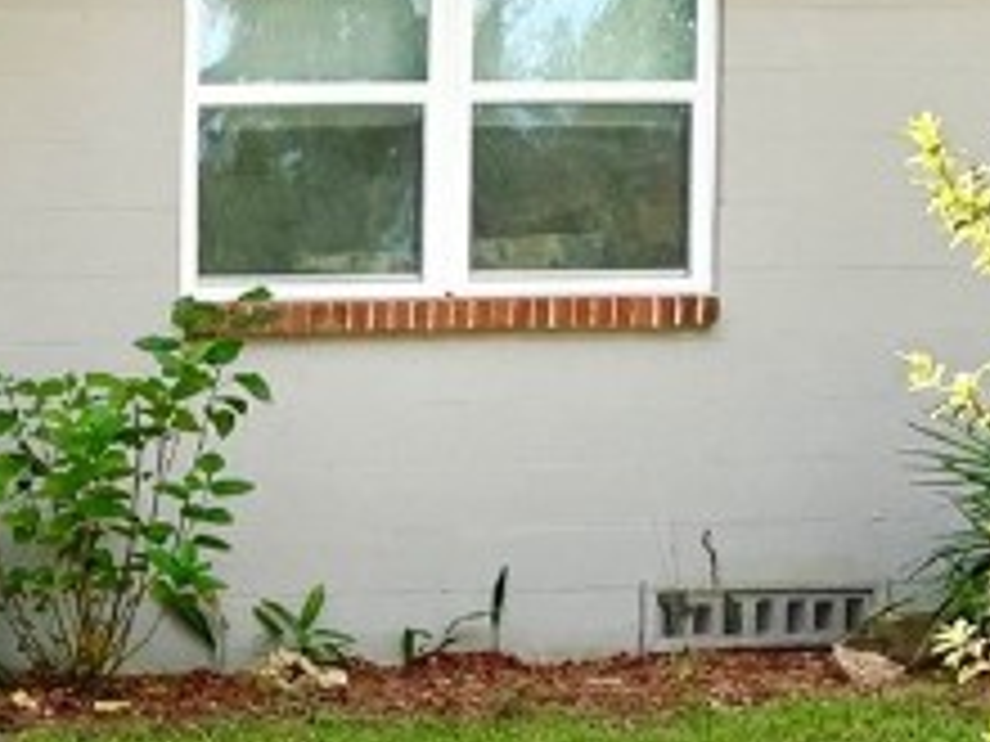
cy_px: 760
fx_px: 3461
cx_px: -423
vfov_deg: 12.1
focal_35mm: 121
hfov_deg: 15.2
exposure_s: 1/789
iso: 25
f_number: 1.8
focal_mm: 4.25
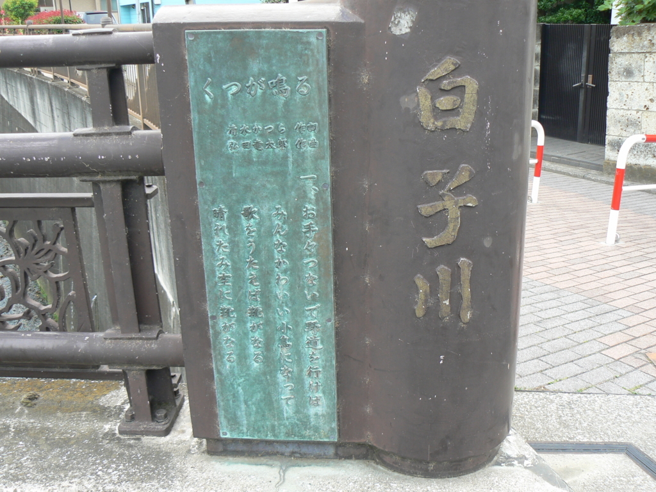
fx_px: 682
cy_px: 246
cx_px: 328
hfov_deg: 51.4
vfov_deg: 39.7
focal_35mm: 36
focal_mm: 6
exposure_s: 1/100
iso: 80
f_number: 4
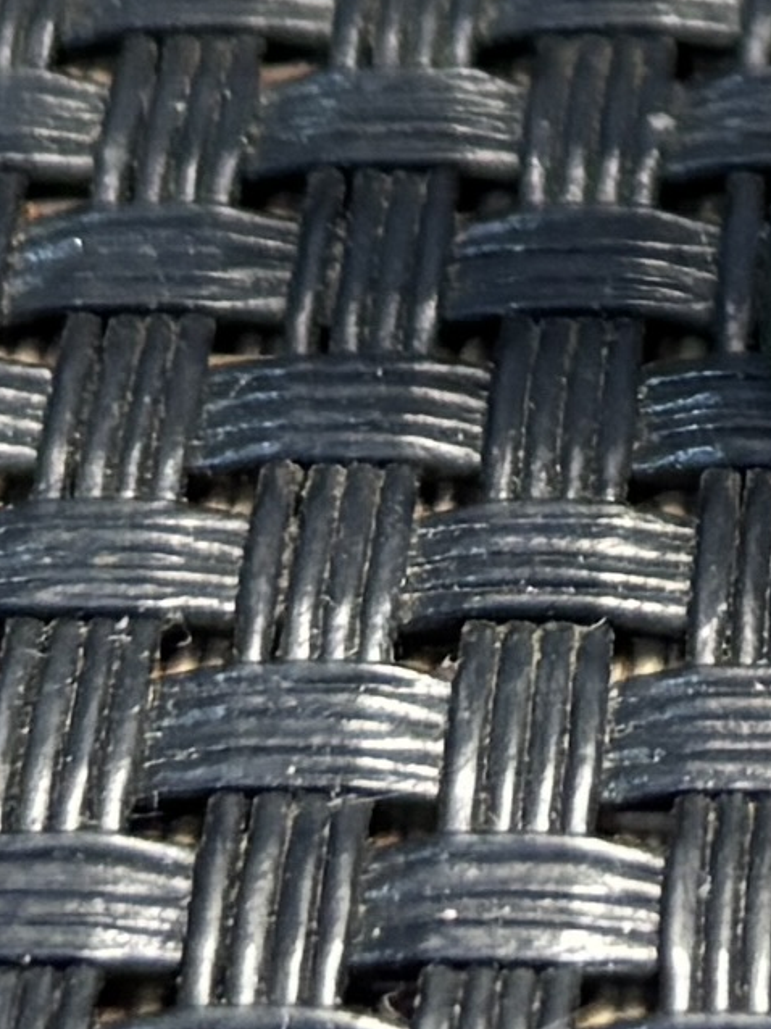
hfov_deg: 8.8
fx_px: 4725
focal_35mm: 159
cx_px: 1529
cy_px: -1306
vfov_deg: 10.8
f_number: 1.6
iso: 160
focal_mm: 5.96
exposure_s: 1/50
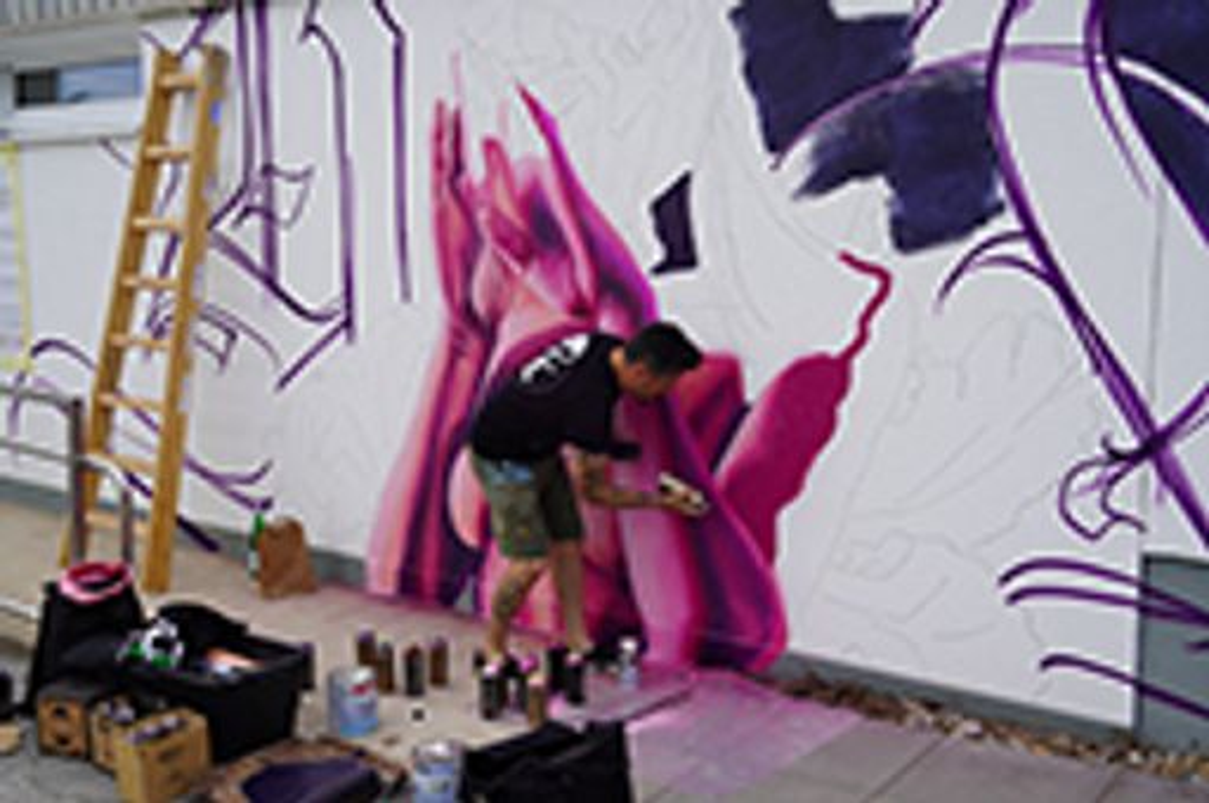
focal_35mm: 38
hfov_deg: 51.3
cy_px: 402
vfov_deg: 35.4
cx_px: 604
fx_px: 1258
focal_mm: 25
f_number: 8
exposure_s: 1/125
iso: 100
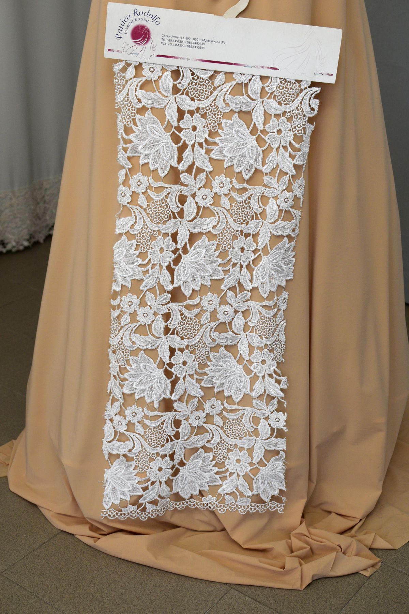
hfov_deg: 25.8
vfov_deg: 37.9
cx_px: 204
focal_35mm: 52
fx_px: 895
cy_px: 307
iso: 400
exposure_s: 1/80
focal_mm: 35
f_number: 4.5
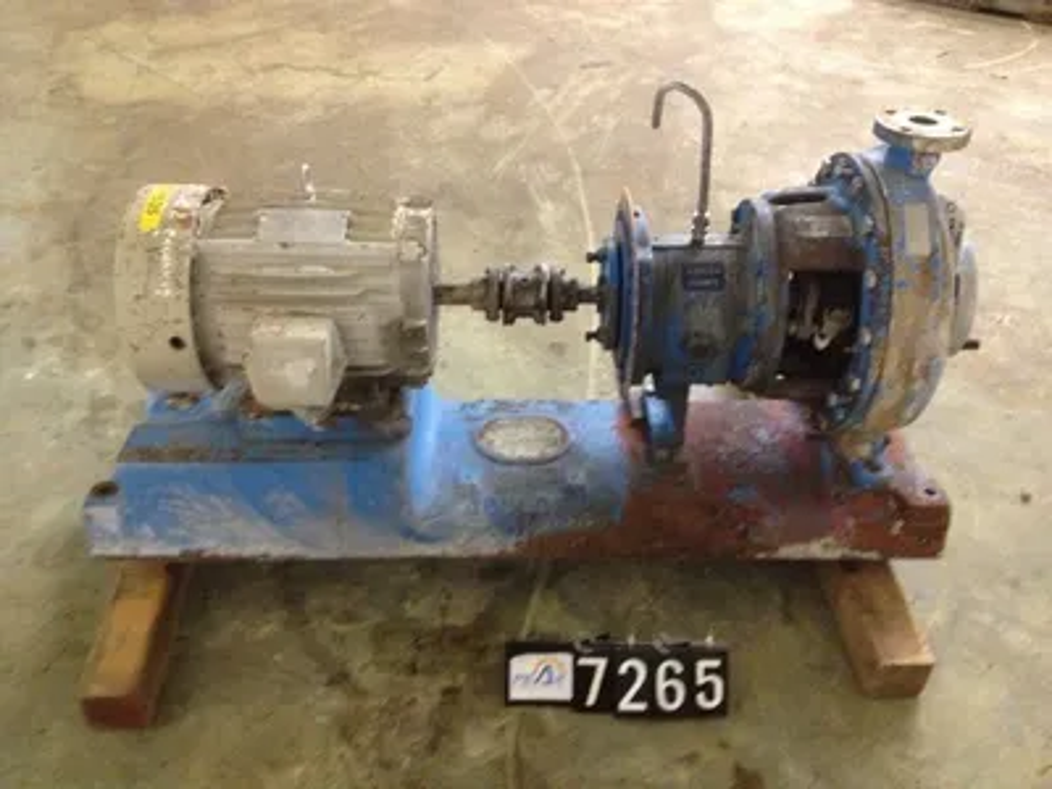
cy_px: 394
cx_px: 526
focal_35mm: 35
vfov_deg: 40.7
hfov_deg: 52.6
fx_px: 1064
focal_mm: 4.28
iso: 400
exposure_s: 1/20
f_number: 2.4
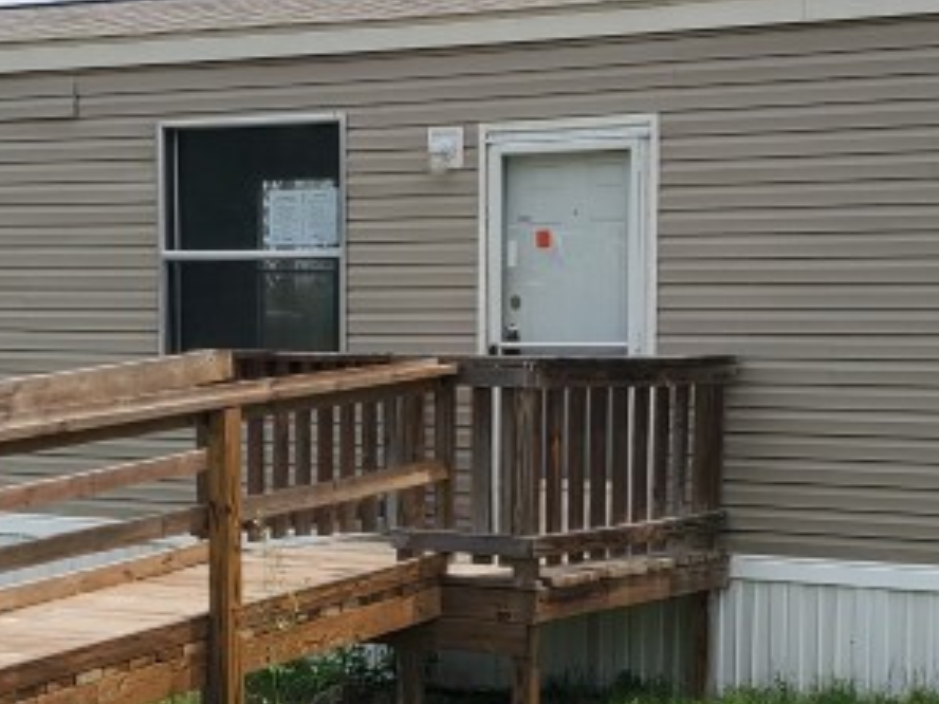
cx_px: 470
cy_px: 526
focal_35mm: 90
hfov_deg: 21.8
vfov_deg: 16.3
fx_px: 2441
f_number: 2.4
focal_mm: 4.3
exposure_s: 1/1645
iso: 50
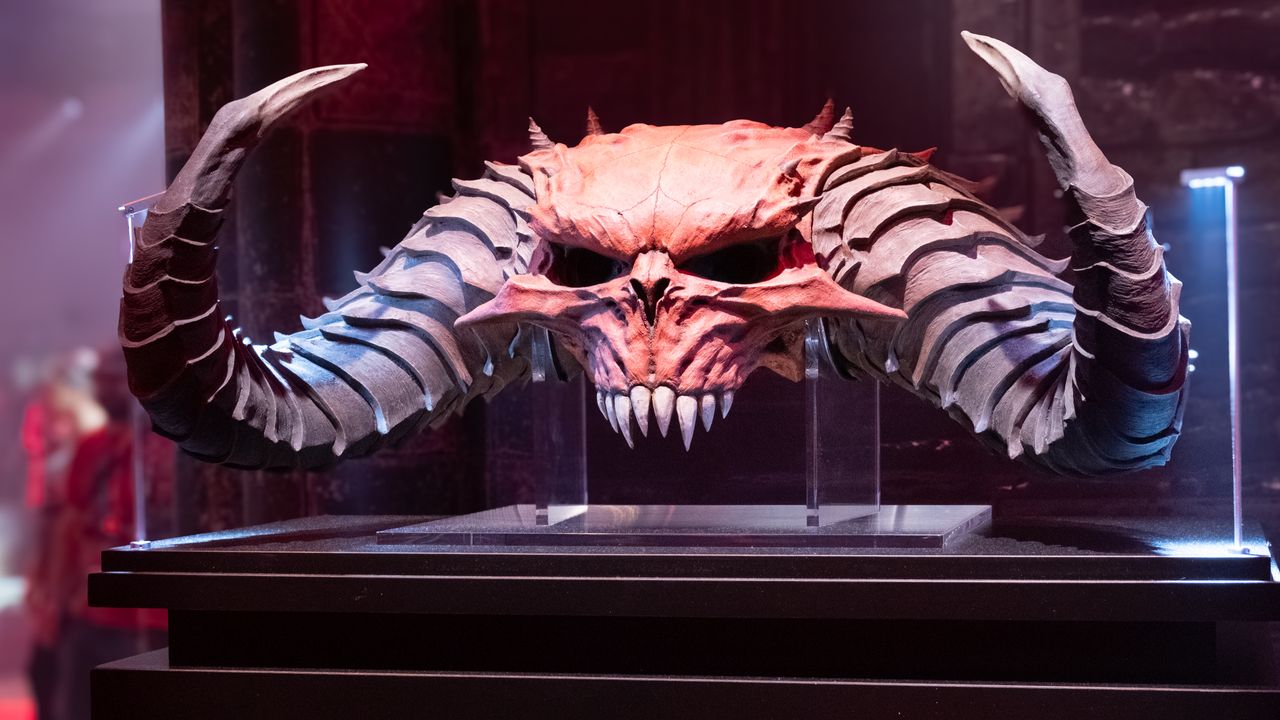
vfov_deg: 18.9
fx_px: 2163
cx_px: 679
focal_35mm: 64
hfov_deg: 33.0
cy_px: 446
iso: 5000
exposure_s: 1/50
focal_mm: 32.5
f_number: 4
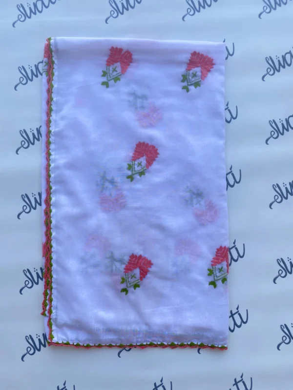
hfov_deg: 53.1
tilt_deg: -88.6
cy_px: 195
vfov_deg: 67.3
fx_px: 293
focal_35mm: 26
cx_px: 146
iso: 32
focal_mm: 4.25
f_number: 1.8
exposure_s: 1/355
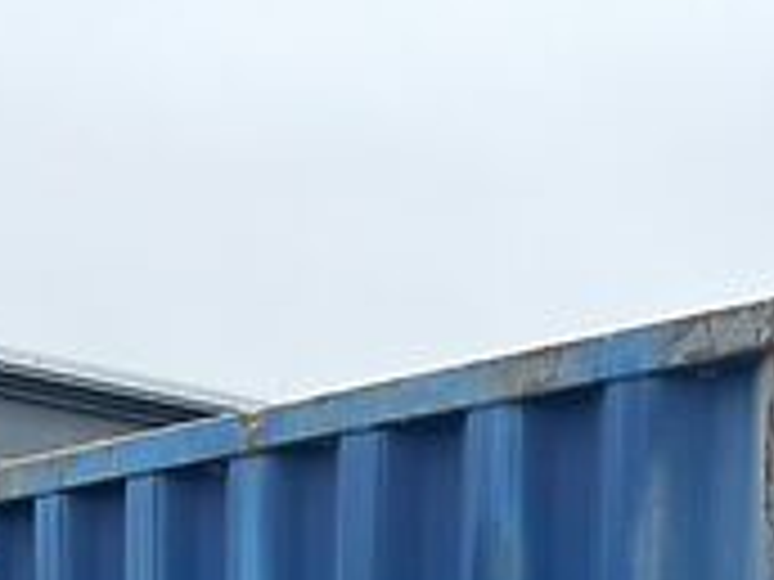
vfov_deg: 10.7
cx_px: 796
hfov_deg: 15.9
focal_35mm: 121
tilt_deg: -4.7
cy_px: 1331
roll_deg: -2.7
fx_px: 2706
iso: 50
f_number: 1.6
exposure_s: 1/1199
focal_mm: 5.1
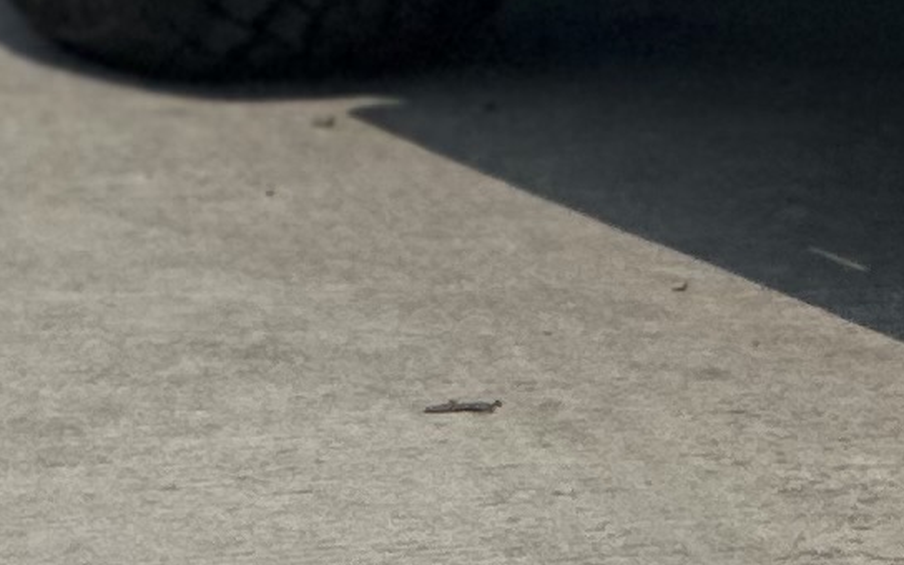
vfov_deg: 2.2
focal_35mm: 605
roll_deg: -1.0
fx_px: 14905
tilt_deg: -1.4
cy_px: -1118
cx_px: 2526
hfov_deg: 3.4
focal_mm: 9
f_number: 2.8
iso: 32
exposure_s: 1/2421
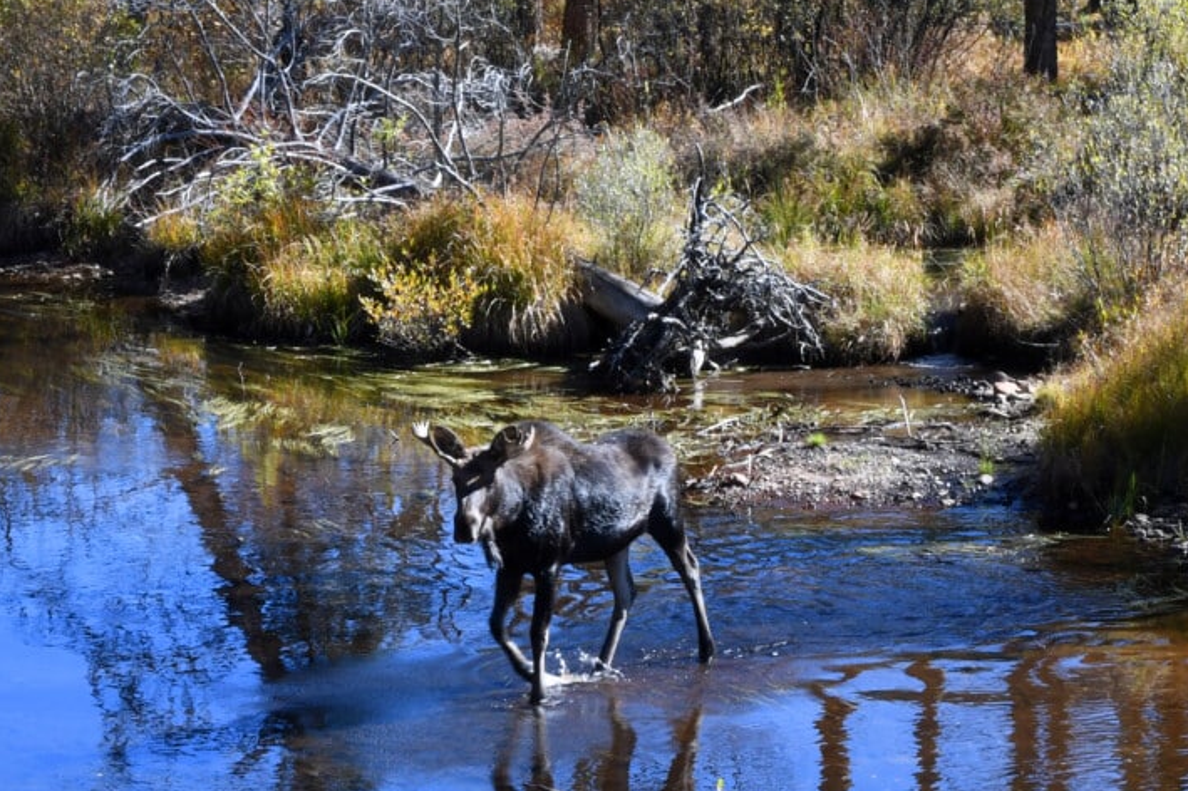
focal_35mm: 127
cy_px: 375
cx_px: 560
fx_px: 4189
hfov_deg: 16.1
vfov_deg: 10.8
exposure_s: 1/60
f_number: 22
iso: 500
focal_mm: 50
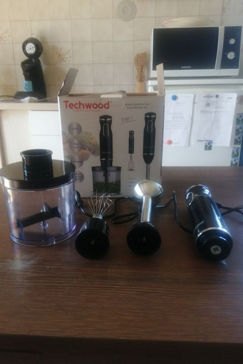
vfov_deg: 65.5
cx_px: 114
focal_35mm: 28
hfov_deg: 46.4
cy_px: 188
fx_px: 283
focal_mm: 3.6
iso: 80
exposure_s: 1/60
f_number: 1.8
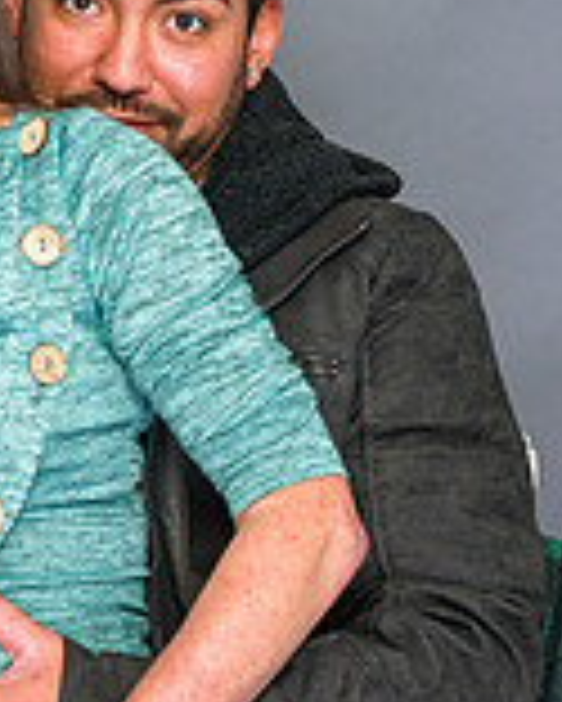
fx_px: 3178
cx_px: -40
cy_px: 436
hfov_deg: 10.0
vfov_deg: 12.6
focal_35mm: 153
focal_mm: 44
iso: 200
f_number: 5.6
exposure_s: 1/100
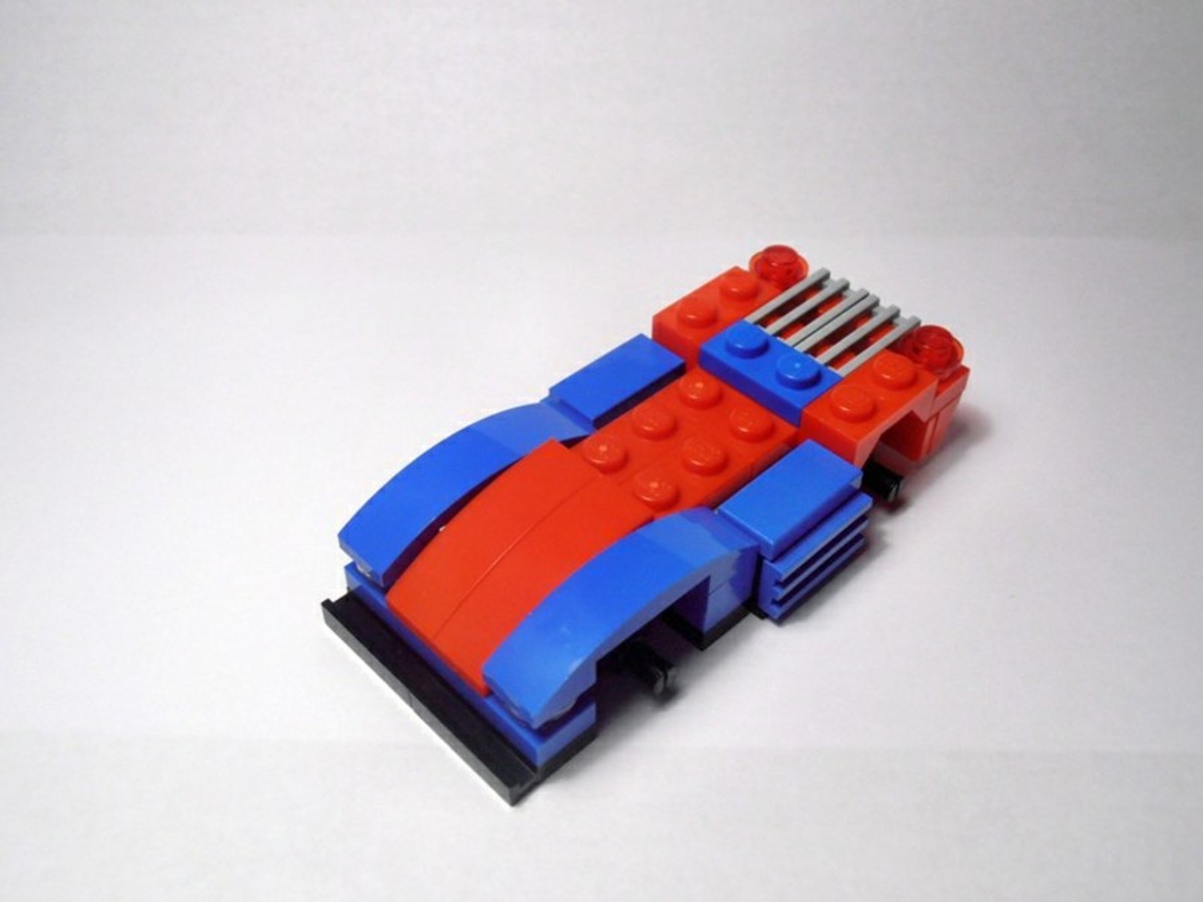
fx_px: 1286
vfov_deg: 38.7
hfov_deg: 50.1
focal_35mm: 37
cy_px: 451
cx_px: 602
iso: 80
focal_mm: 6.61
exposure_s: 1/80
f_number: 3.9
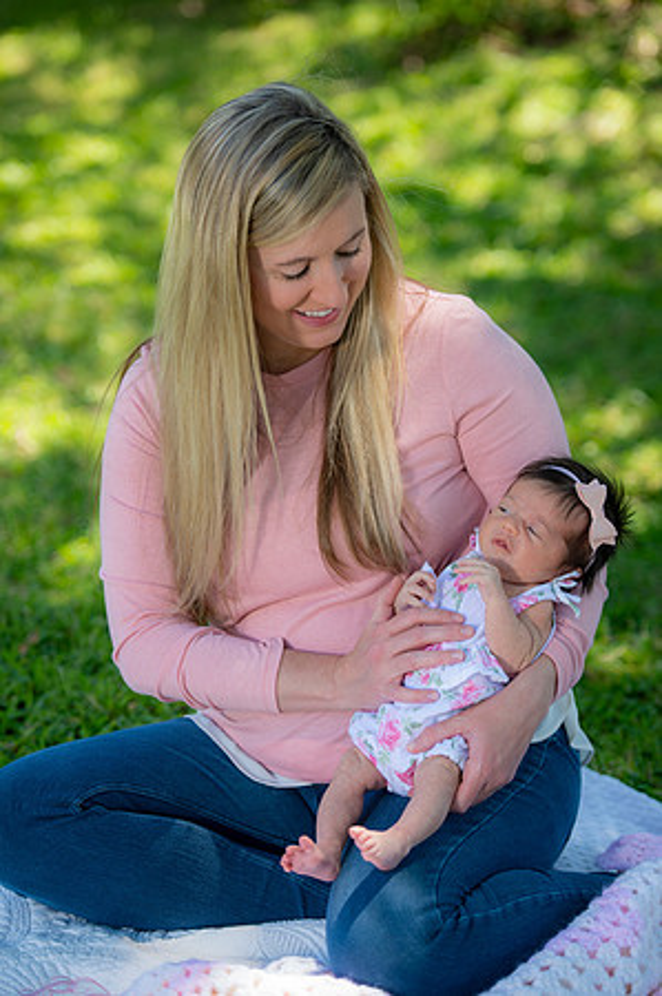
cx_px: 331
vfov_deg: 18.3
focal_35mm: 112
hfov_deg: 12.2
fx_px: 3096
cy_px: 498
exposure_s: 1/250
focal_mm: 112
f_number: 2.8
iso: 100
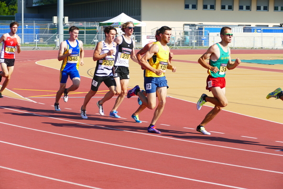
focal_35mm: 122
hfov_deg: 16.8
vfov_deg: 11.2
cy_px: 94
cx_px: 142
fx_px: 959
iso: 125
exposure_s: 1/1000
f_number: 3.9
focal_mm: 44.41
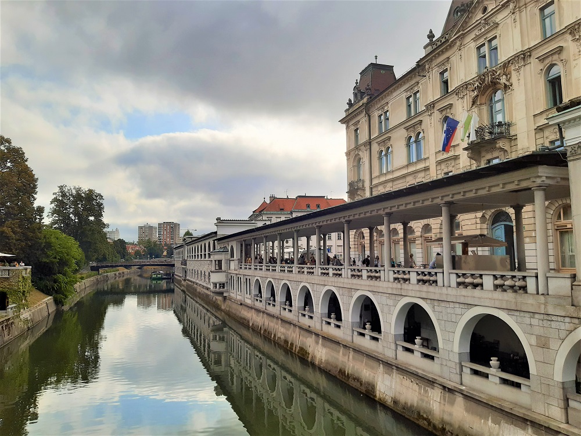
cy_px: 218
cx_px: 290
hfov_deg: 67.3
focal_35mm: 26
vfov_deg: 53.1
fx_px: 436
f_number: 1.7
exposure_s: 1/2463
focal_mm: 3.92
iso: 40
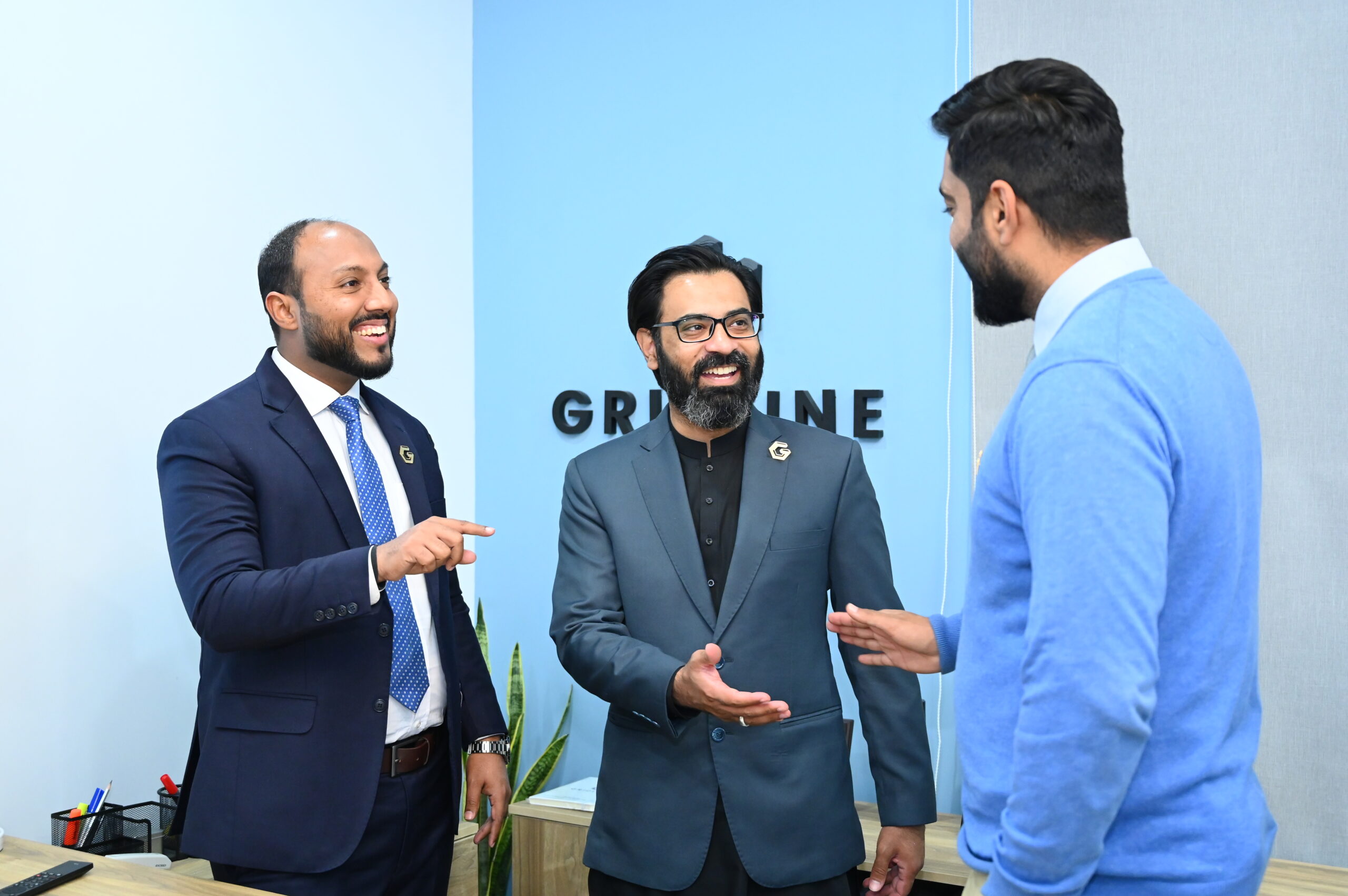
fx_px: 1684
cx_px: 674
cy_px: 448
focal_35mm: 45
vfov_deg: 29.8
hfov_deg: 43.6
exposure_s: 1/200
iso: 4000
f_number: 4
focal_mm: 45
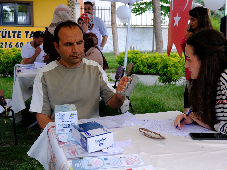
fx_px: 282
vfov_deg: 33.6
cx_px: 126
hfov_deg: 43.8
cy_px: 84
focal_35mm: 43
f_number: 4.5
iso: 400
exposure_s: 1/200
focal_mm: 26
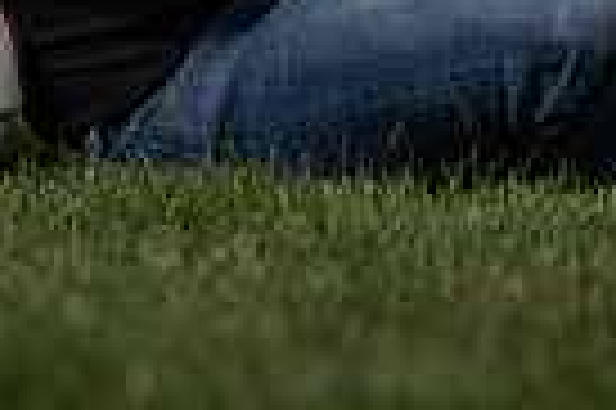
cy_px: -412
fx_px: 6170
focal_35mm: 361
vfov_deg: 3.8
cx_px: 459
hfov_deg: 5.7
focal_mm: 85
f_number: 2.8
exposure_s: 1/800
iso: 100
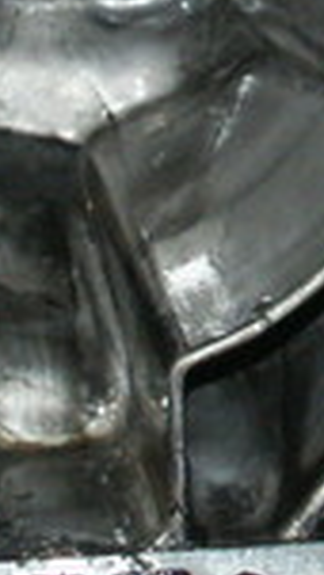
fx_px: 4671
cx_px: 438
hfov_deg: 4.0
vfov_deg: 7.0
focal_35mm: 306
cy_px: -46
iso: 200
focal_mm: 13.76
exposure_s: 1/45
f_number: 3.5
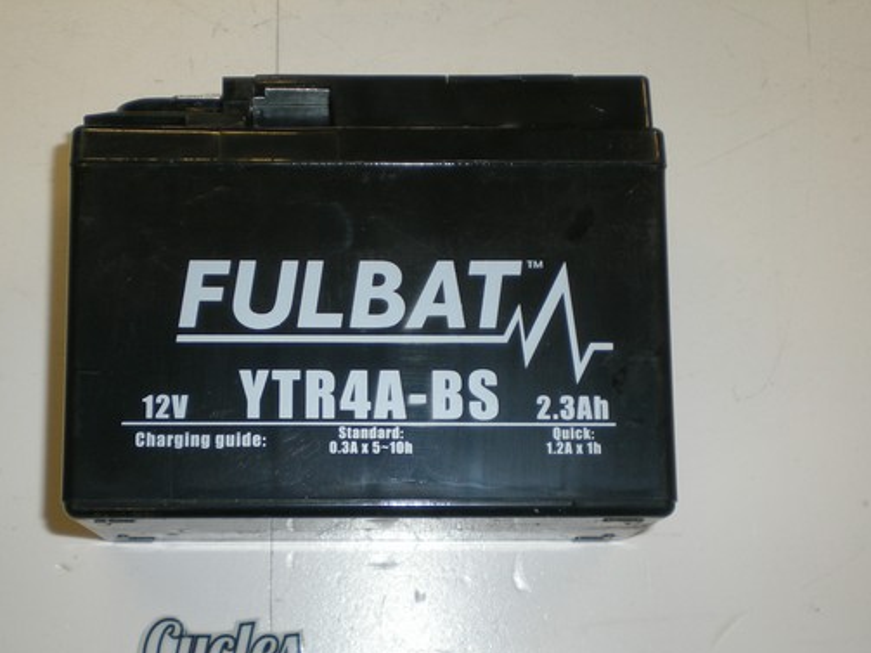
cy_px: 412
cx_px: 346
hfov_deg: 34.2
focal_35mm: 56
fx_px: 1409
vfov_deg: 26.0
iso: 50
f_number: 3.5
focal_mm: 7.4
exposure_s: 1/30
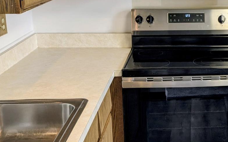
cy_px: 67
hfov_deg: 29.1
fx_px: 410
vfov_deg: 19.7
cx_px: 227
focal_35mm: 66
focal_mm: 6.9
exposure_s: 1/202
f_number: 1.68
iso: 21
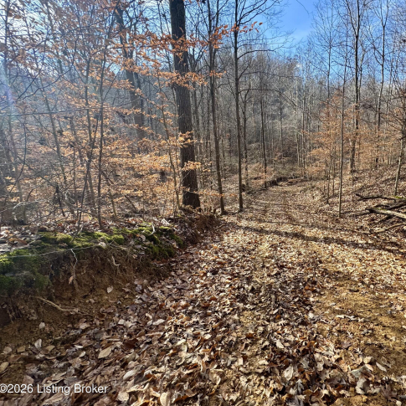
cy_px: 198
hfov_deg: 80.6
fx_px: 226
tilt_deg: -14.6
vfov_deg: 84.0
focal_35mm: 17
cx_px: 277
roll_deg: +1.5
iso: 40
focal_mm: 2.22
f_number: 2.2
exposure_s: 1/423
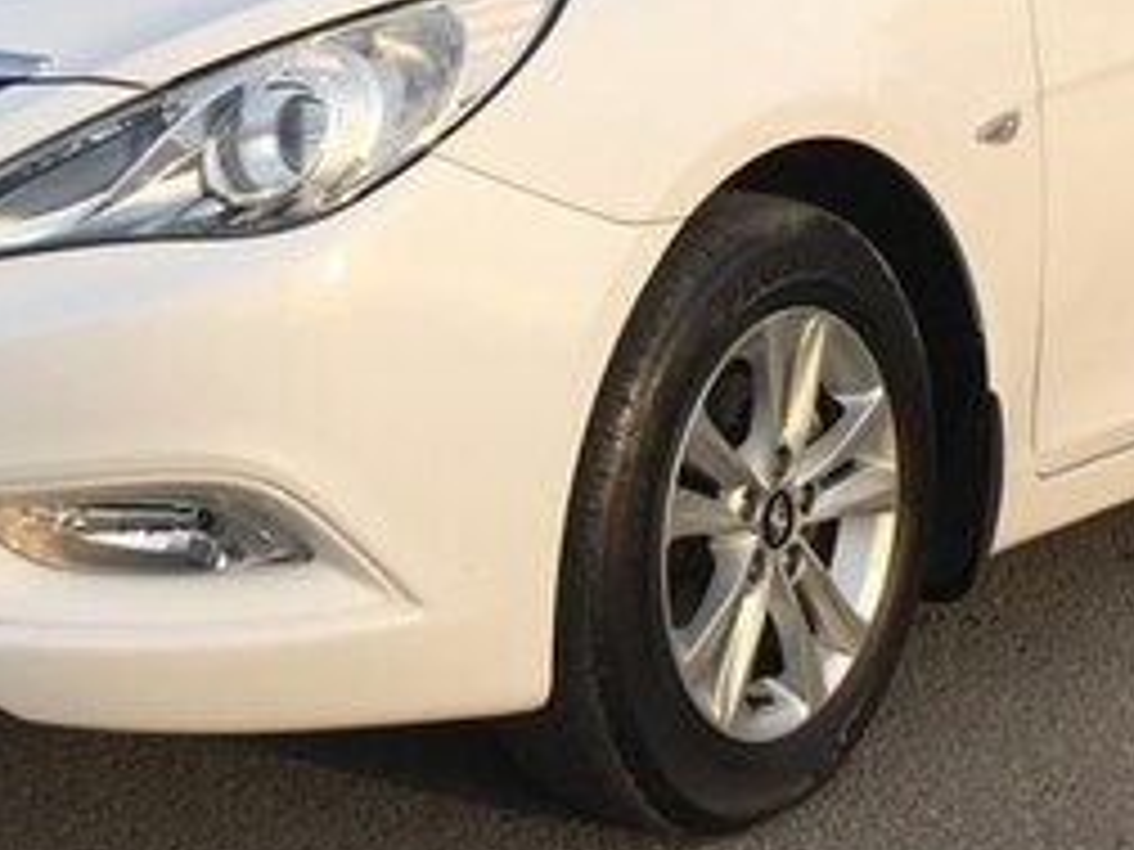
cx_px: 468
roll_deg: -0.8
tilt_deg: +2.9
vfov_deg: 18.5
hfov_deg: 25.6
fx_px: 2490
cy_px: -133
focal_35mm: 76
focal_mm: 4.15
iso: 25
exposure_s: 1/801
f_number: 2.2
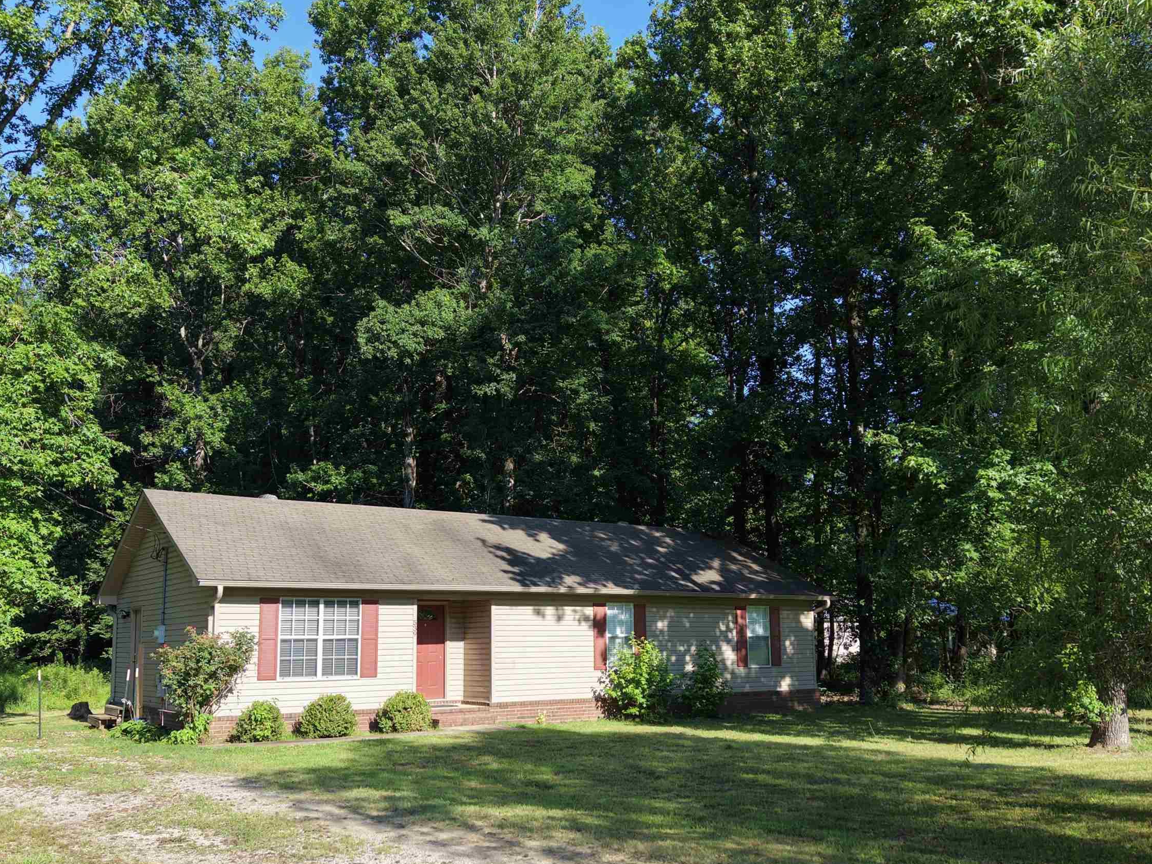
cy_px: 516
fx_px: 1098
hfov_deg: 55.3
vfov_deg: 42.8
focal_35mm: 33
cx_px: 559
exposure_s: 1/1000
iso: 100
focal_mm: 8.67
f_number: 1.8
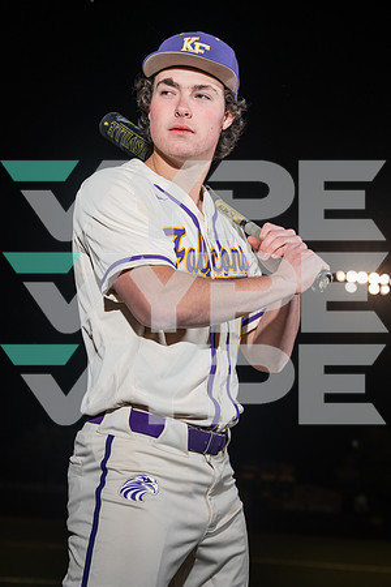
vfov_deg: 29.7
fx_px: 1108
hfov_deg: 20.0
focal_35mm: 68
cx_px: 196
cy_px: 294
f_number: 5.6
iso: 200
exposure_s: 1/125
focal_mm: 68
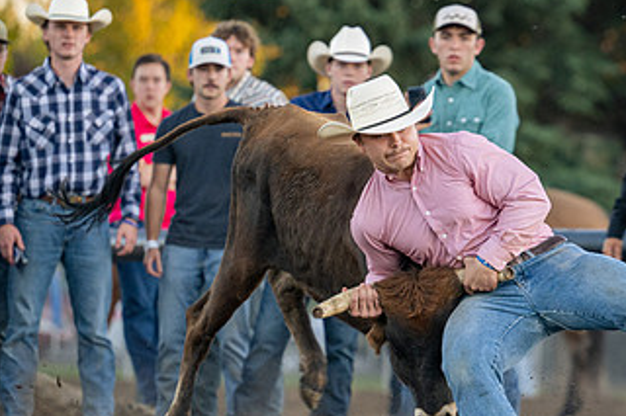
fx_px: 5822
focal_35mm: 335
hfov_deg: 6.1
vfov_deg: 4.1
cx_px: 481
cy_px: 363
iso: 400
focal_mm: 140
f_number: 2.8
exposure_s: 1/400
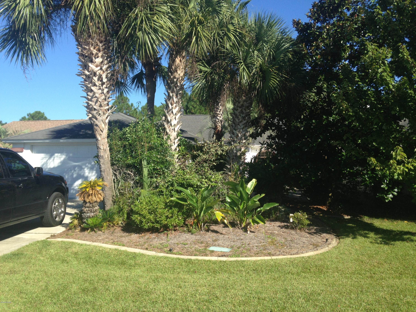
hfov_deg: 55.4
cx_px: 208
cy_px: 156
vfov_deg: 42.9
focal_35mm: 33
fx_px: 397
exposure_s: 1/935
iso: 50
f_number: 2.4
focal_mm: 4.12
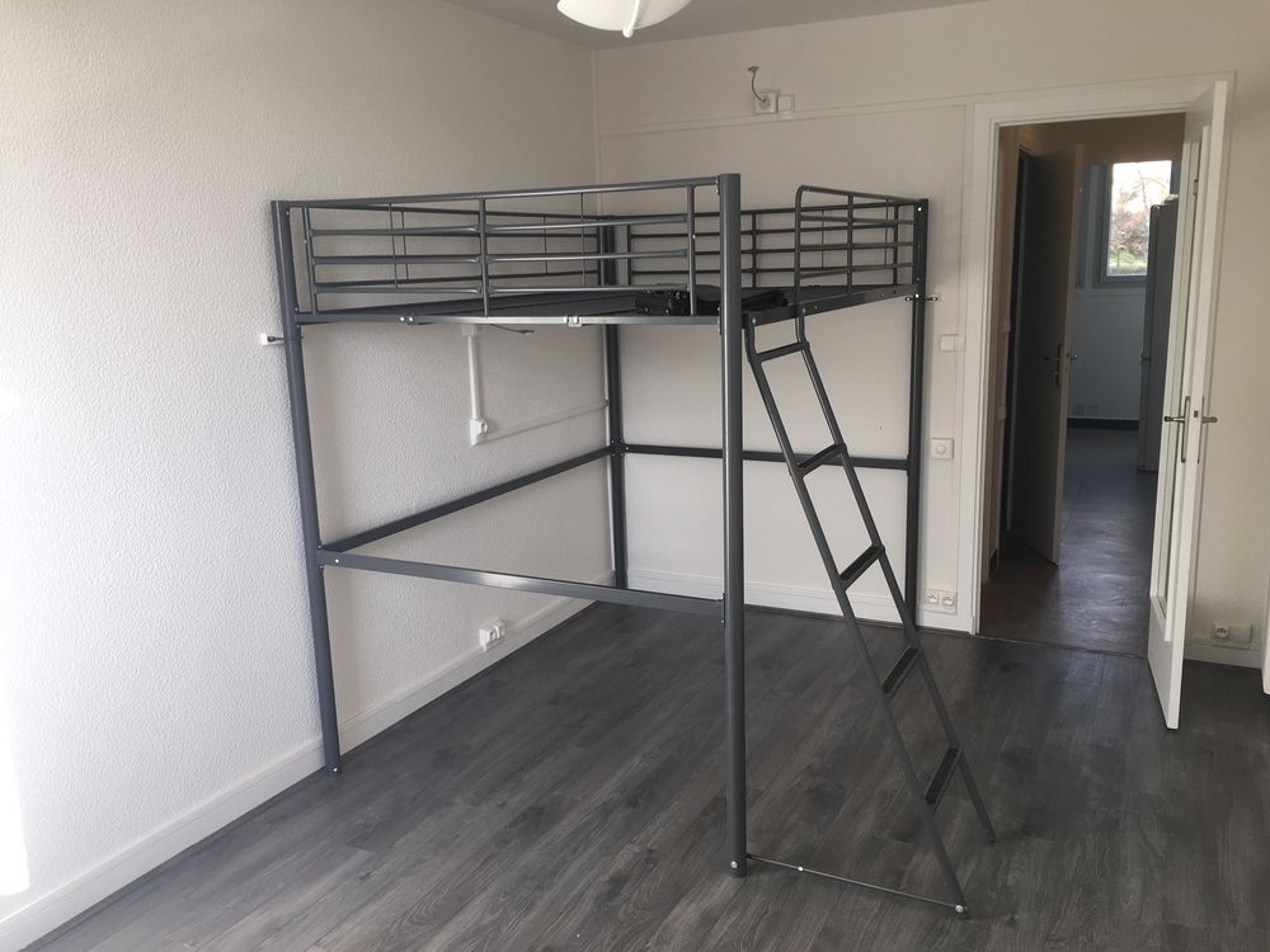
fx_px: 1064
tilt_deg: -12.0
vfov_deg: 48.2
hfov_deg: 61.7
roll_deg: +1.2
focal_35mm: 29
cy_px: 476
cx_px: 635
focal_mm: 4.15
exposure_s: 1/100
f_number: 2.2
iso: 25
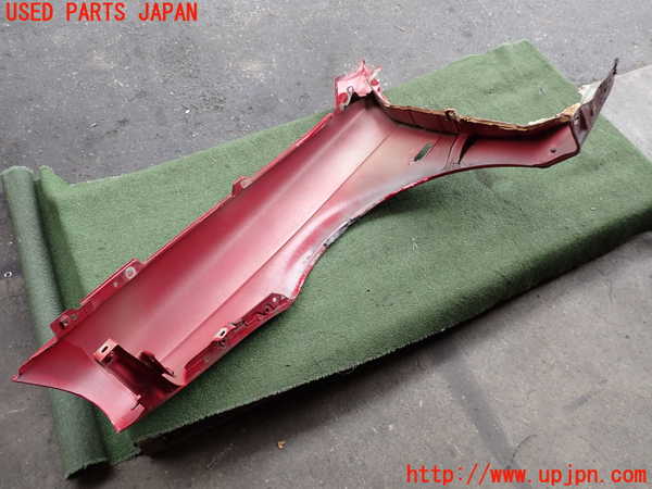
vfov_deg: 46.8
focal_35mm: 30
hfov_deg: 60.0
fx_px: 565
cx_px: 326
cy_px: 244
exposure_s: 1/125
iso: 100
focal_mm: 5.4
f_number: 2.3
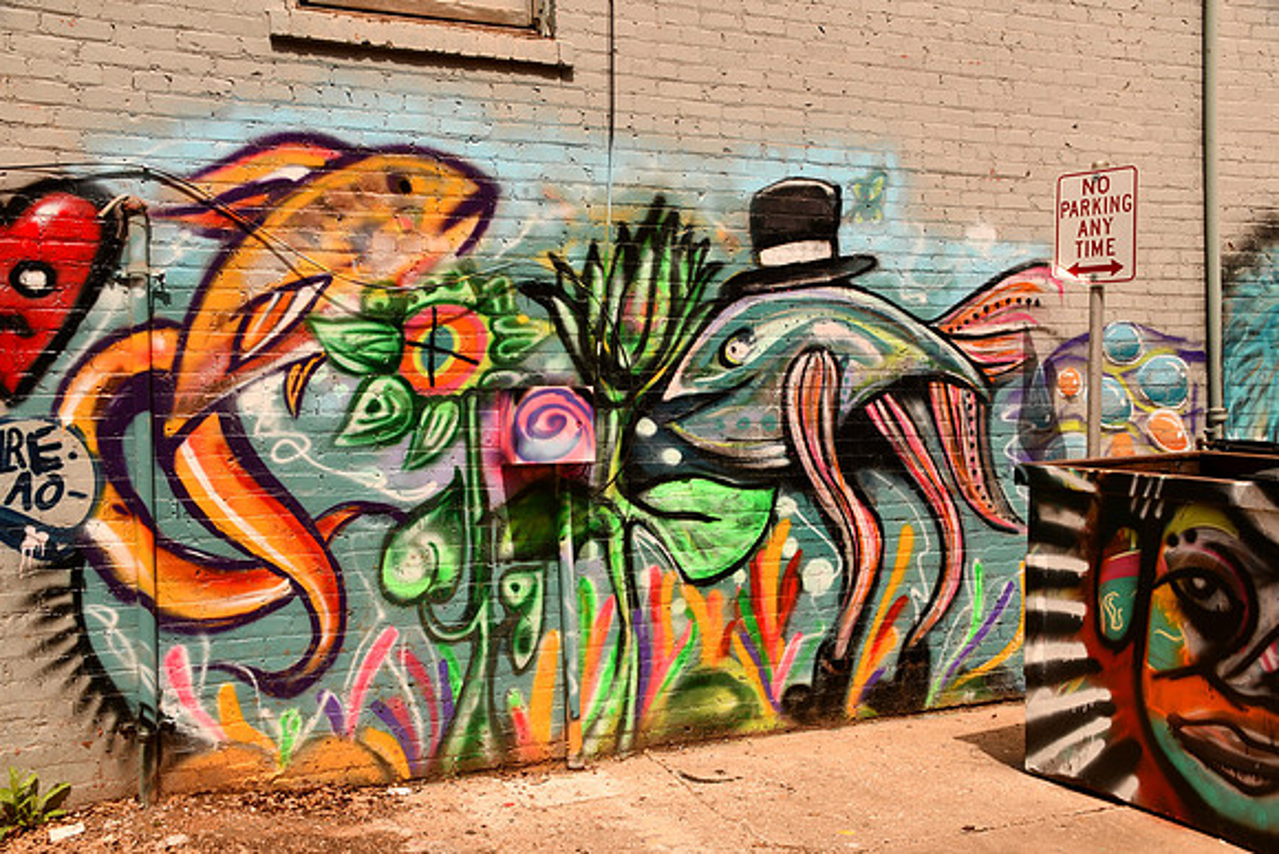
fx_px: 1386
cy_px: 427
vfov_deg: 34.2
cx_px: 640
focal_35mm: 39
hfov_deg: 49.5
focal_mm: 26
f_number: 10
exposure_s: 1/160
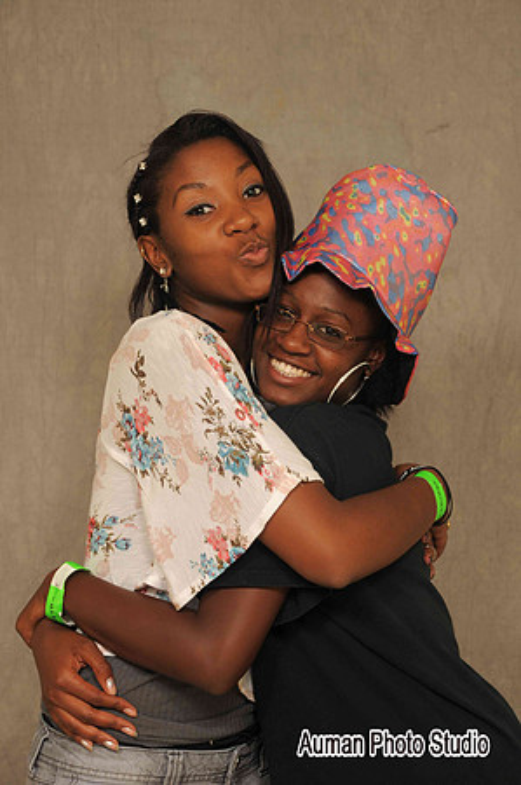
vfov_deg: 20.6
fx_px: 2154
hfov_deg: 13.8
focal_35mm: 99
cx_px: 260
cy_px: 392
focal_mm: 66
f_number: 6.3
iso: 200
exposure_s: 1/125
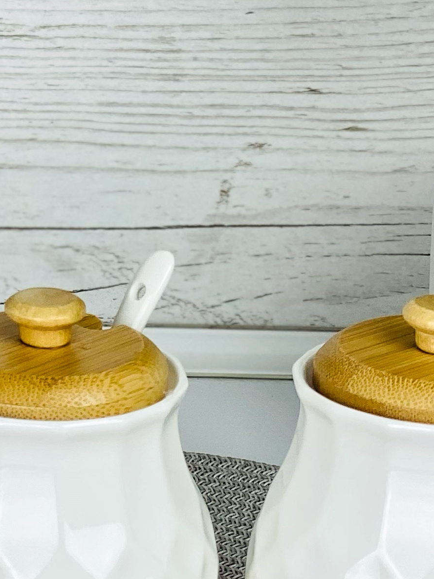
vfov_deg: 11.3
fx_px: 2909
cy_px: 115
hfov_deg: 8.5
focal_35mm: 174
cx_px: 13
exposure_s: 1/246
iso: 20
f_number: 2
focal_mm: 6
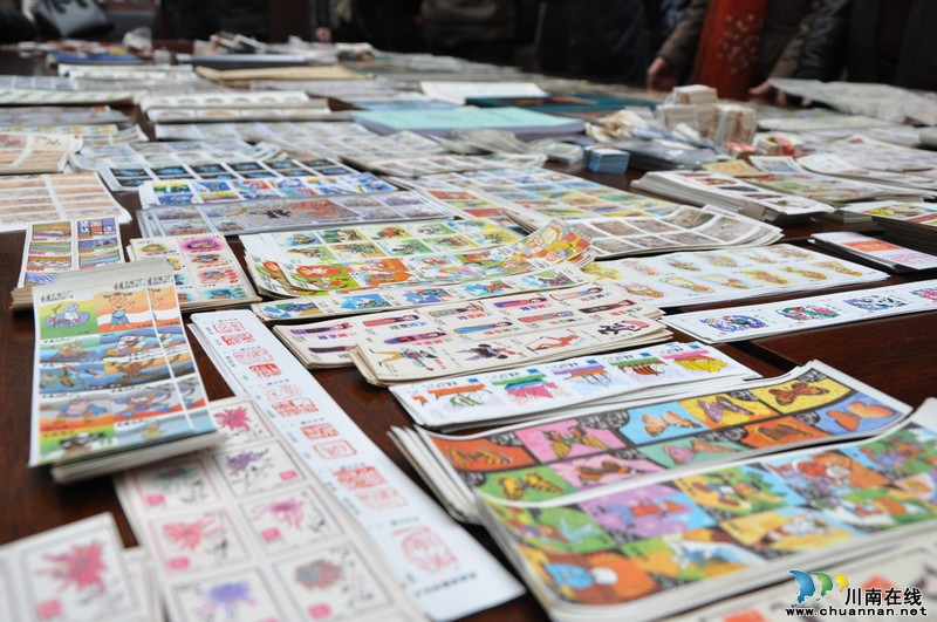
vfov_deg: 36.8
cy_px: 311
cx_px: 468
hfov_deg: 53.2
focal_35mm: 36
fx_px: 936
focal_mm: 24
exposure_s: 1/125
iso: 1000
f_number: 5.6
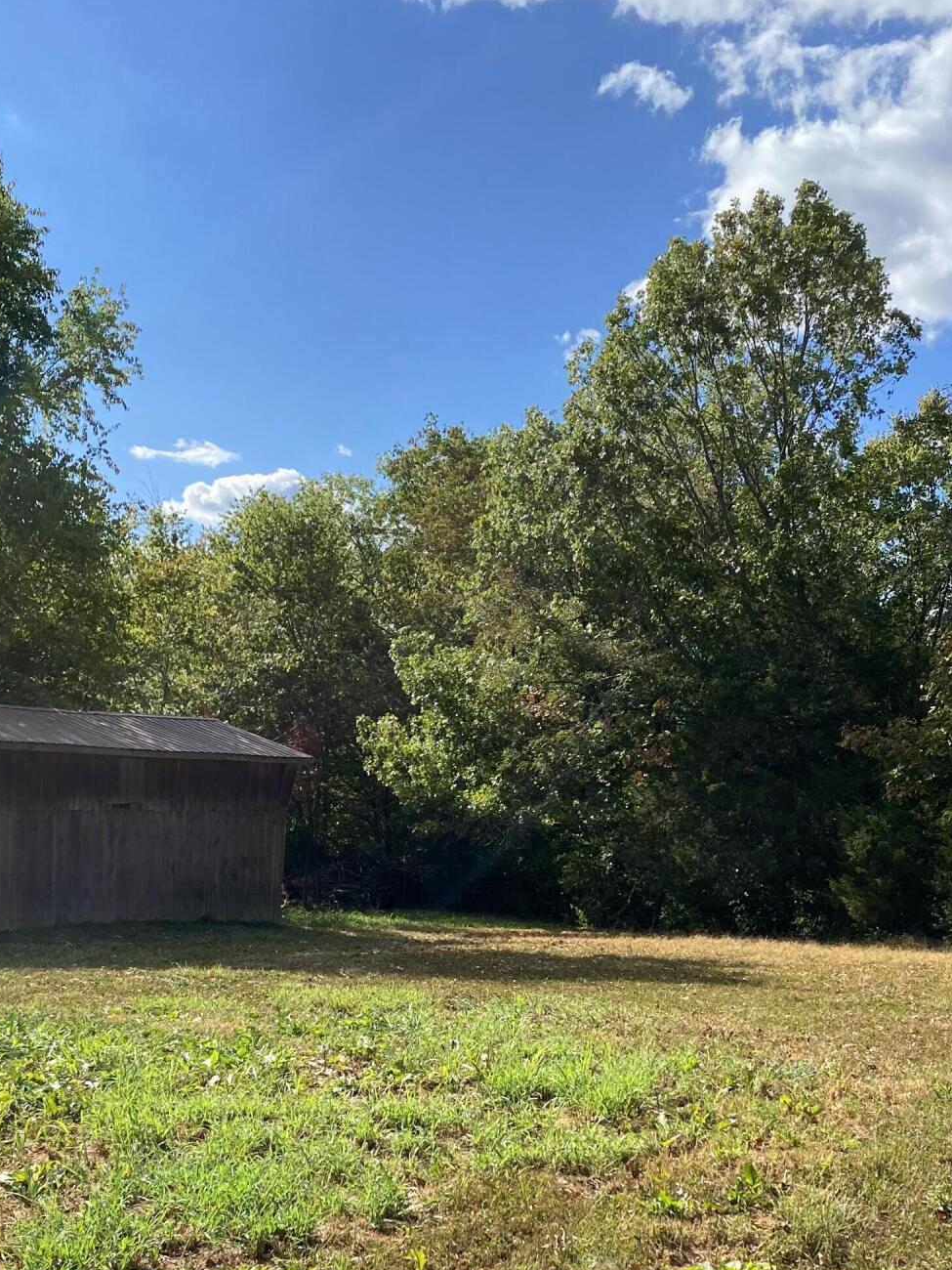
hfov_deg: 36.0
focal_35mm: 40
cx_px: 468
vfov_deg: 45.3
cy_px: 943
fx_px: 1467
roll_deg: -4.0
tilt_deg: -8.1
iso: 32
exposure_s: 1/1701
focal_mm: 4.25
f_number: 1.8
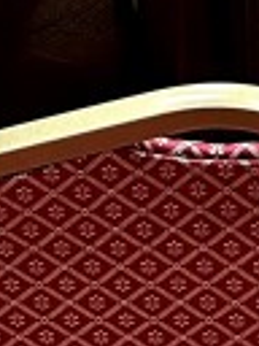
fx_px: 1915
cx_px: 262
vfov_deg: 9.3
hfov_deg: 7.7
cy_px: -457
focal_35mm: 192
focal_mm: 6.86
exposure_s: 1/50
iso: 320
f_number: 1.78
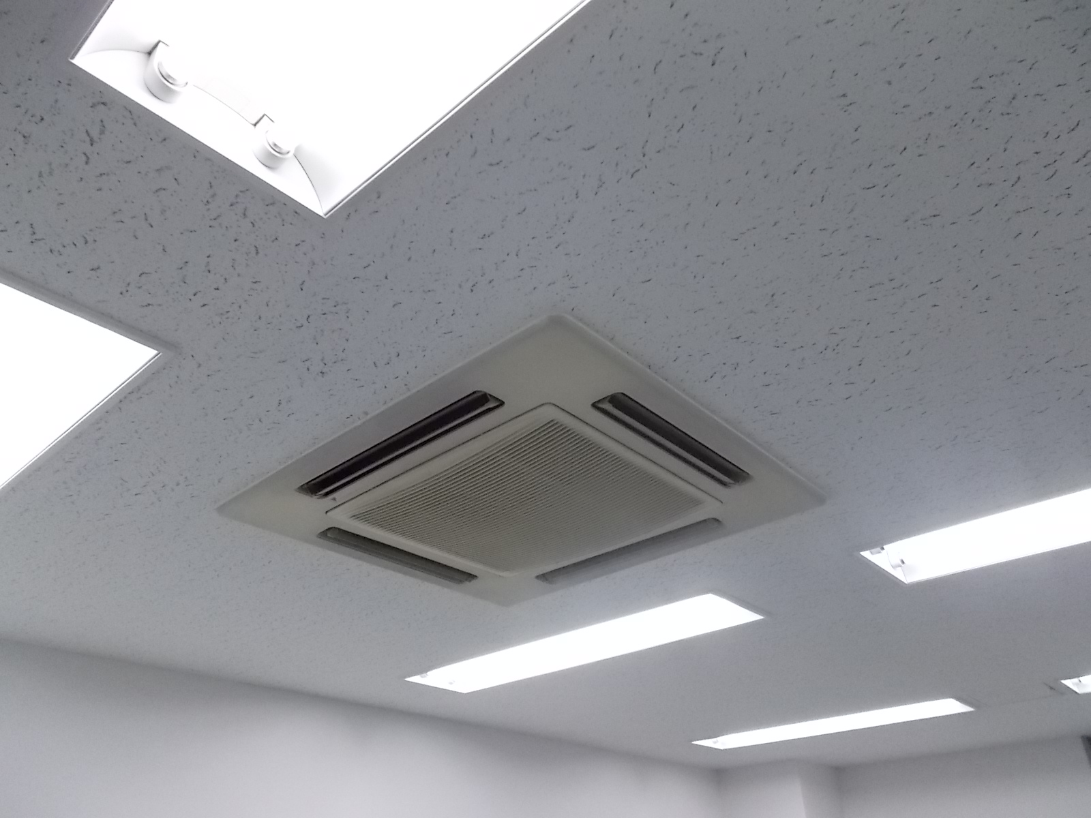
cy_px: 409
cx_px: 546
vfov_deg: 53.1
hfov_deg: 67.3
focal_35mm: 26
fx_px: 819
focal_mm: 4.6
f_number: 3.2
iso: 500
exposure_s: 1/125
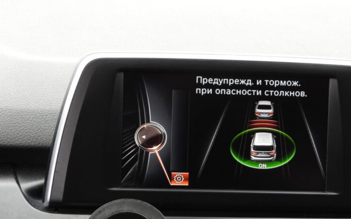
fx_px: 1186
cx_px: 233
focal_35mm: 124
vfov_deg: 10.5
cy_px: 155
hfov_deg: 16.8
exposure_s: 1/30
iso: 180
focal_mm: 12.6
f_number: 3.5
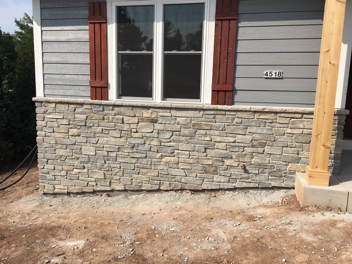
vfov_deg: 48.2
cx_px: 176
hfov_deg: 61.7
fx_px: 295
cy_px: 132
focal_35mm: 29
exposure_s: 1/1972
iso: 25
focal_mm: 4.15
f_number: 2.2
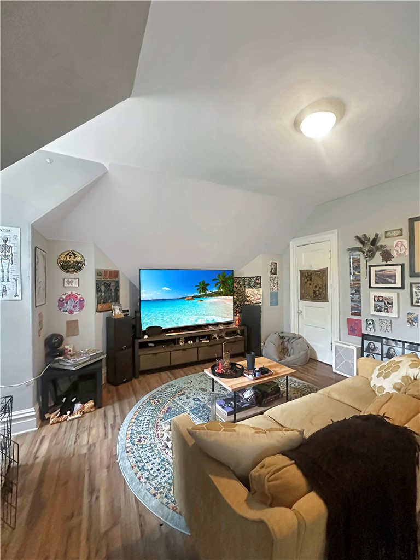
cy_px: 280
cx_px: 210
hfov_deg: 85.7
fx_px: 226
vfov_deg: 102.1
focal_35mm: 14
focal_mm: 2.22
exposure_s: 1/60
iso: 1000
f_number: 2.2
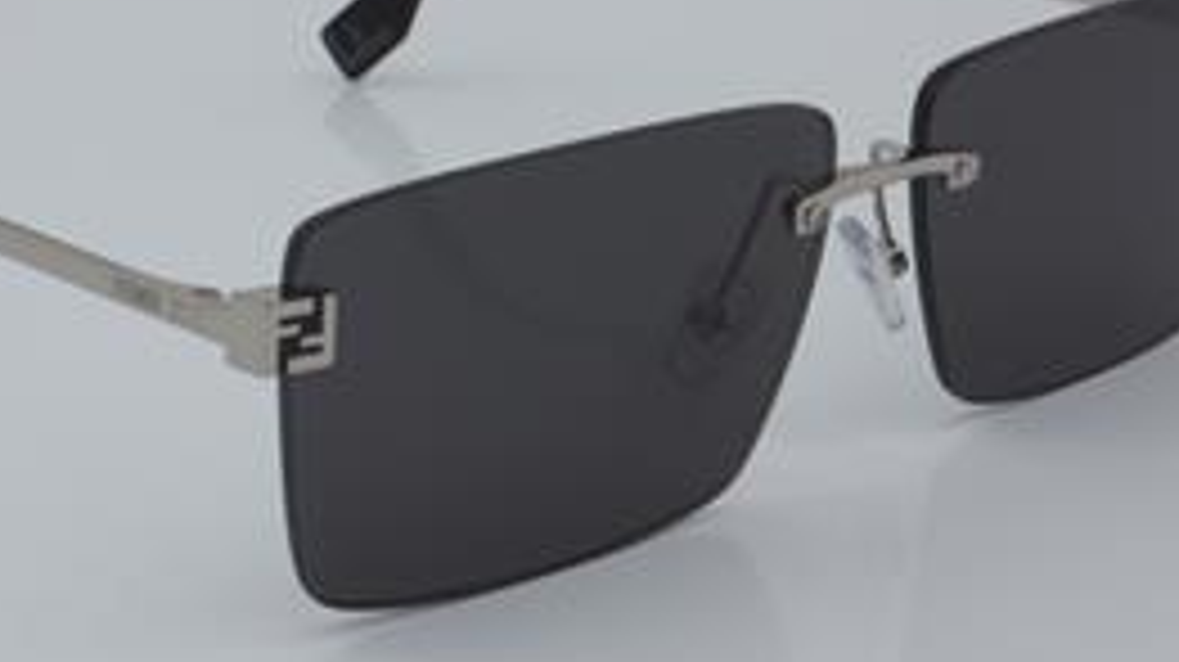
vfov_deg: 10.1
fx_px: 3749
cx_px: 432
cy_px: 239
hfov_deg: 17.8
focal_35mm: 120
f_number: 32
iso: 100
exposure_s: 1/4
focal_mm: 50
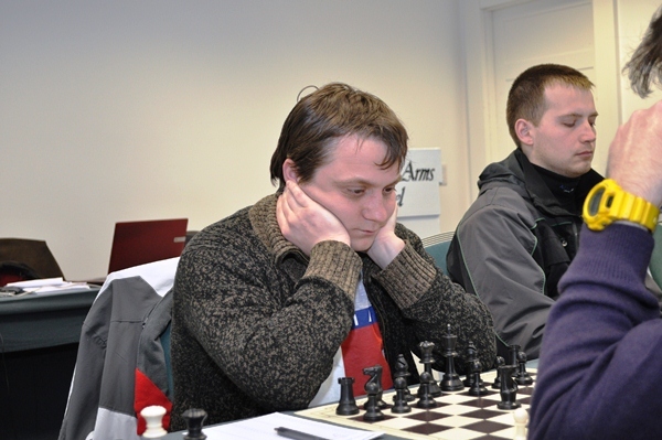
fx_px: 965
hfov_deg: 37.9
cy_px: 220
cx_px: 331
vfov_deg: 25.7
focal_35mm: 52
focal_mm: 35
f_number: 5
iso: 800
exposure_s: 1/60
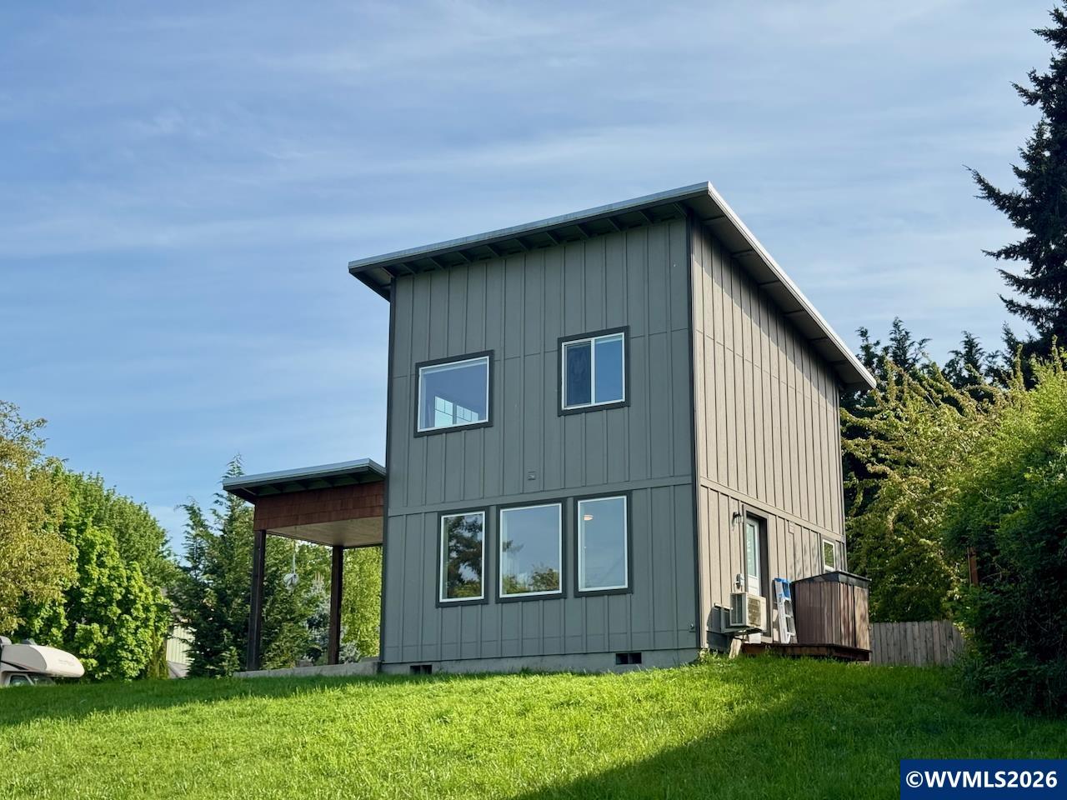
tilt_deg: +13.6
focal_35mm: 48
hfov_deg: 39.7
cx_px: 534
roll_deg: +0.0
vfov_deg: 30.3
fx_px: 1480
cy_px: 400
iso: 64
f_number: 1.78
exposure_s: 1/2179
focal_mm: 6.76
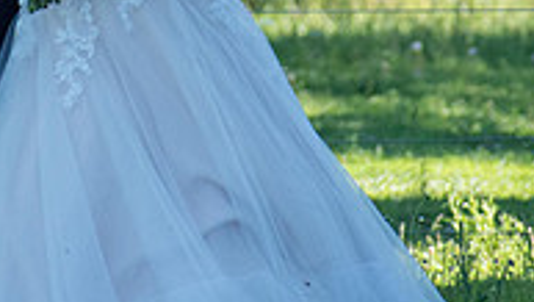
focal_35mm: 1415
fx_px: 20055
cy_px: -125
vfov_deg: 0.9
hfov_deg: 1.5
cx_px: 116
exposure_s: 1/1000
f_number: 6.3
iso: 800
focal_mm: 300
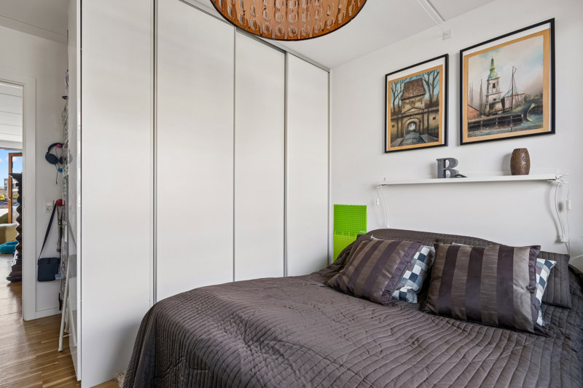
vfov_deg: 70.4
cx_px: 292
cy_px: 194
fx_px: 275
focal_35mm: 17
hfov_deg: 93.3
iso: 160
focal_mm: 17
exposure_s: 1/13
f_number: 9
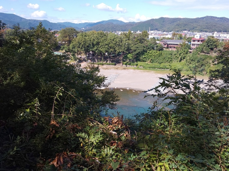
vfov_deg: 66.0
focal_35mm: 20
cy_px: 86
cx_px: 114
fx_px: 132
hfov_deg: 81.7
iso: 28
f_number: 1.94
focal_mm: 3.45
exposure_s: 1/528
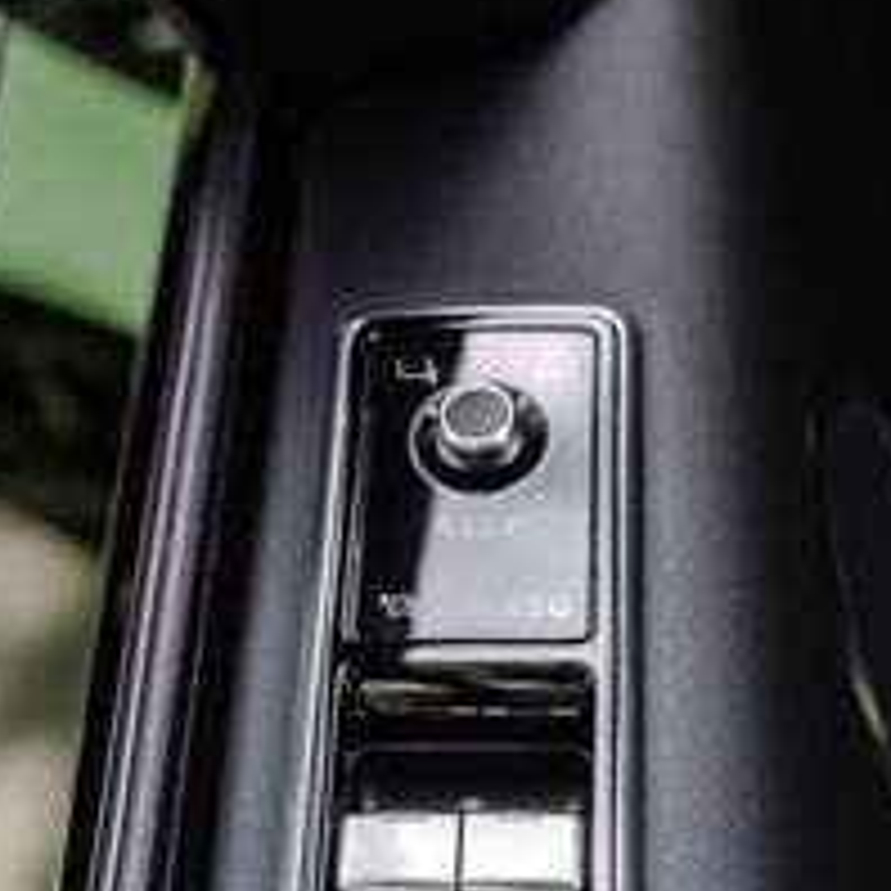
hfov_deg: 26.1
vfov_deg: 25.7
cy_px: 709
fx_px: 1922
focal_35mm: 66
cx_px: 477
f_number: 2.8
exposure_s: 1/640
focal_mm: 24
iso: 500
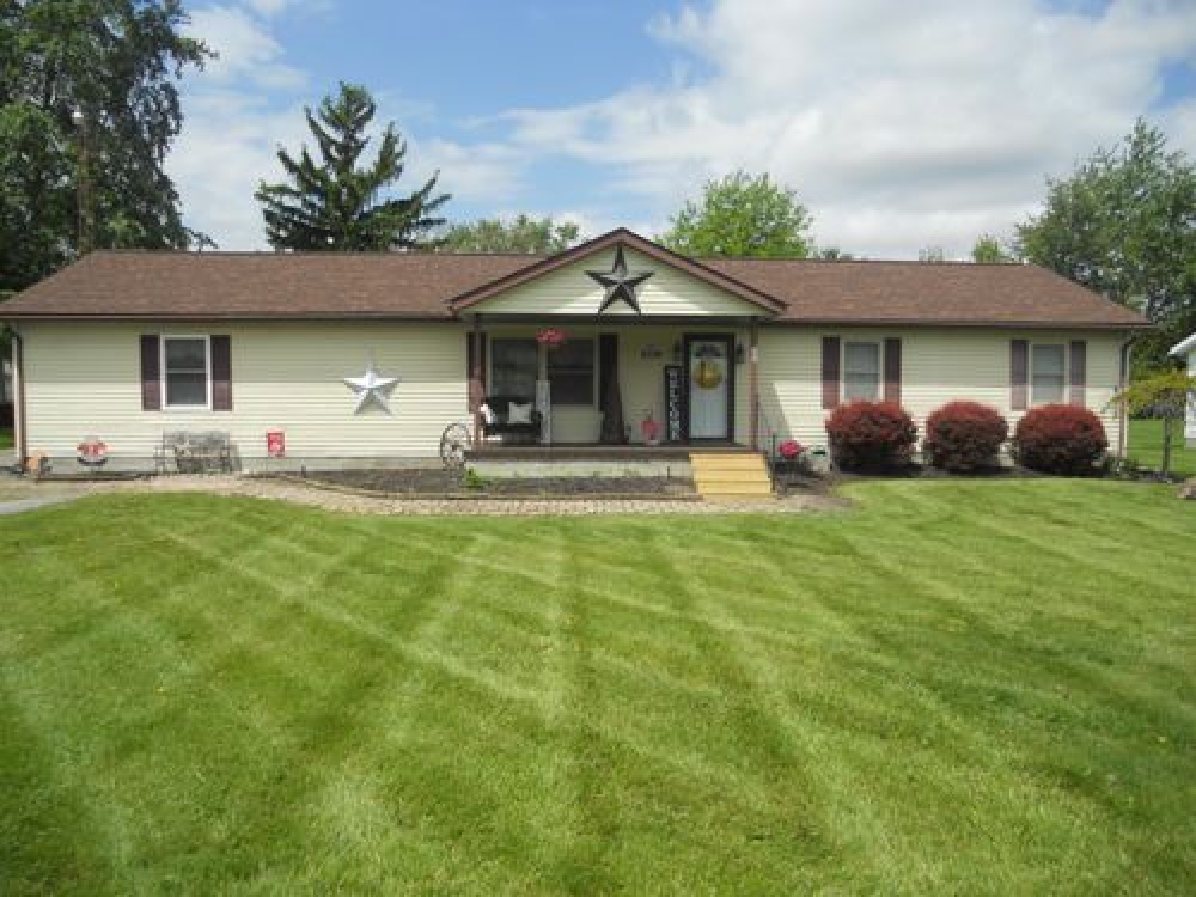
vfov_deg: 51.4
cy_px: 448
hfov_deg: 65.3
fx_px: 933
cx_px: 598
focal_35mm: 27
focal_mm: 4.9
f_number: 3.2
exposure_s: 1/1000
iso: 80
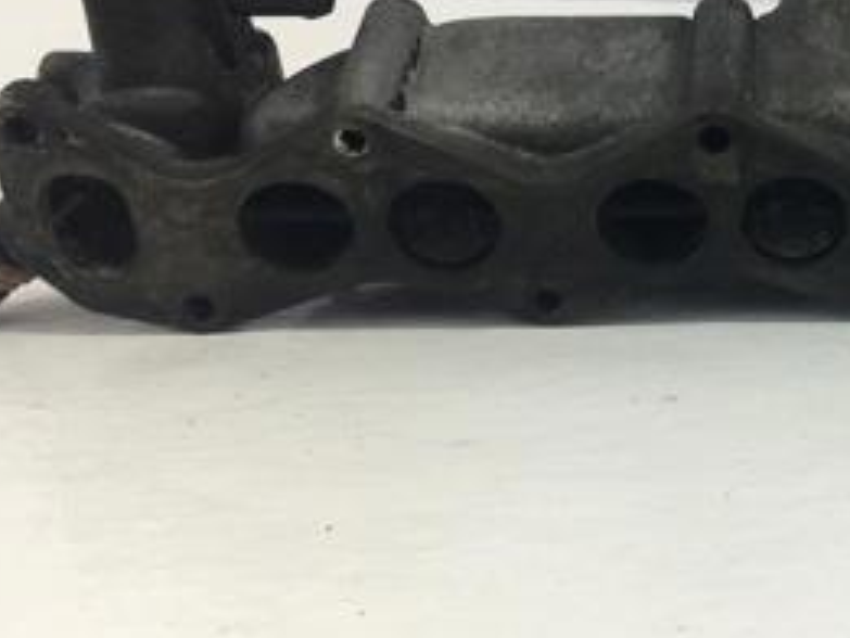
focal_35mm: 71
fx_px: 1744
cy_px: 127
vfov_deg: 20.5
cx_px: 938
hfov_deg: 25.4
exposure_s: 1/50
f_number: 2.2
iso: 25
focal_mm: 4.15
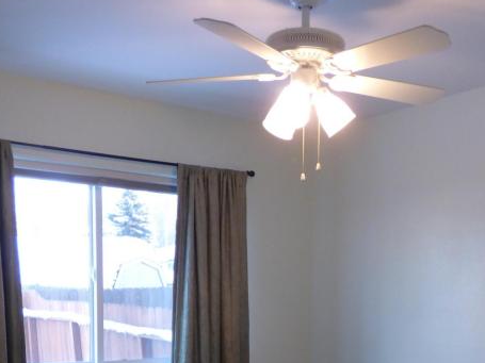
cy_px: 349
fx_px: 630
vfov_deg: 30.3
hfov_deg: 41.8
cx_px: 300
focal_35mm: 45
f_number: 2.8
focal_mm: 3.58
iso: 250
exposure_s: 1/60
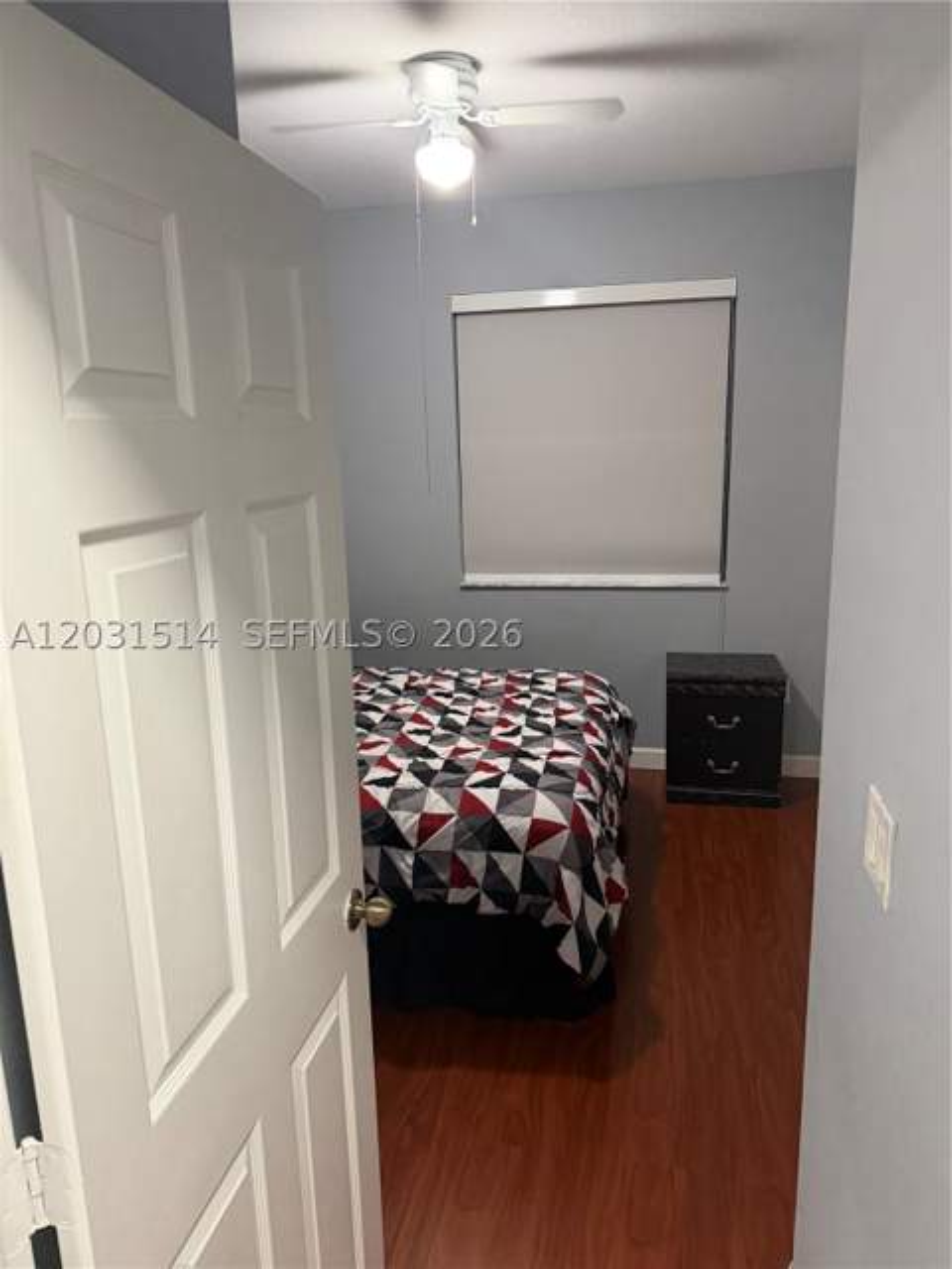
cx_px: 476
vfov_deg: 71.6
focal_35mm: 24
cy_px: 634
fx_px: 880
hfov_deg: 56.8
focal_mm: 6.76
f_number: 1.78
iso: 500
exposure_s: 1/60
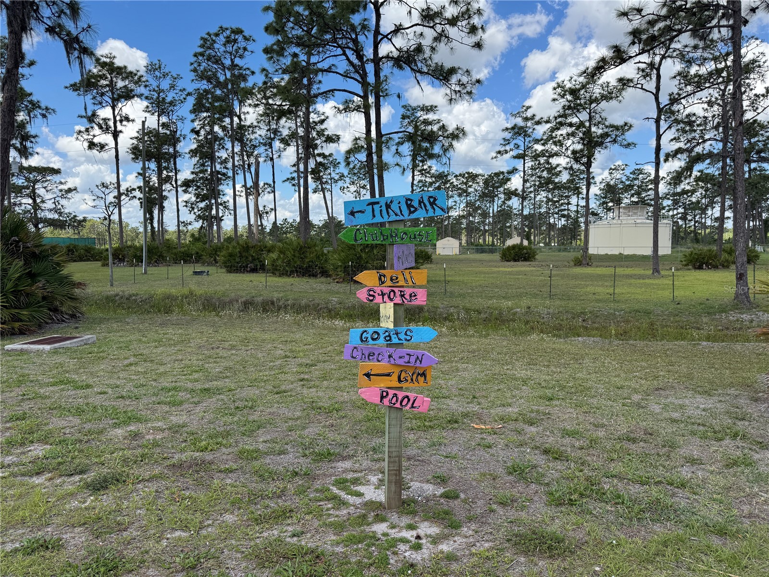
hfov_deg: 71.6
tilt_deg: -5.9
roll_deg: +0.5
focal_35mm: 24
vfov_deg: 56.8
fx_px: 533
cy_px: 288
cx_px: 384
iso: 80
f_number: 1.78
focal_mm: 6.76
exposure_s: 1/2833
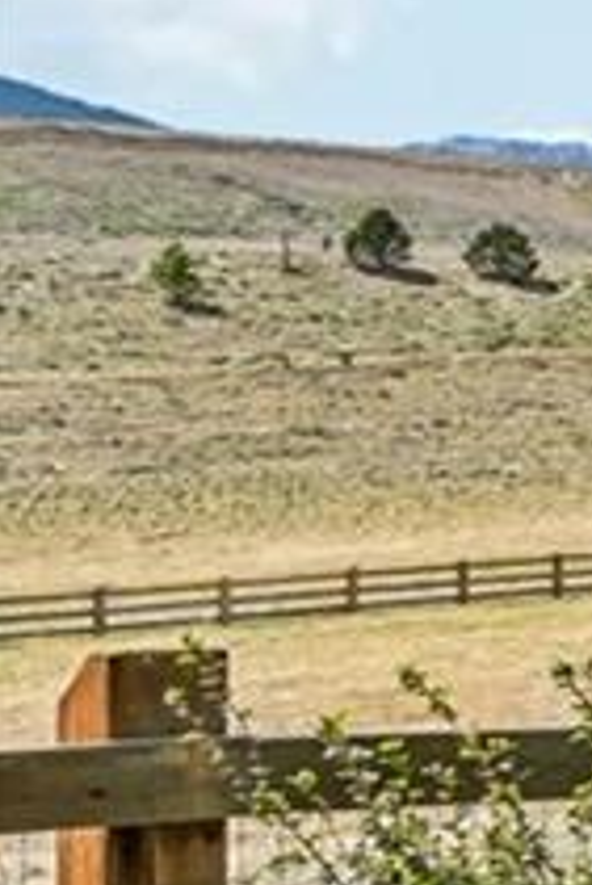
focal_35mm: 106
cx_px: 3346
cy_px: 457
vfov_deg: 19.3
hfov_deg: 5.5
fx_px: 2610
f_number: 11
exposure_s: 1/30
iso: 64
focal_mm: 14
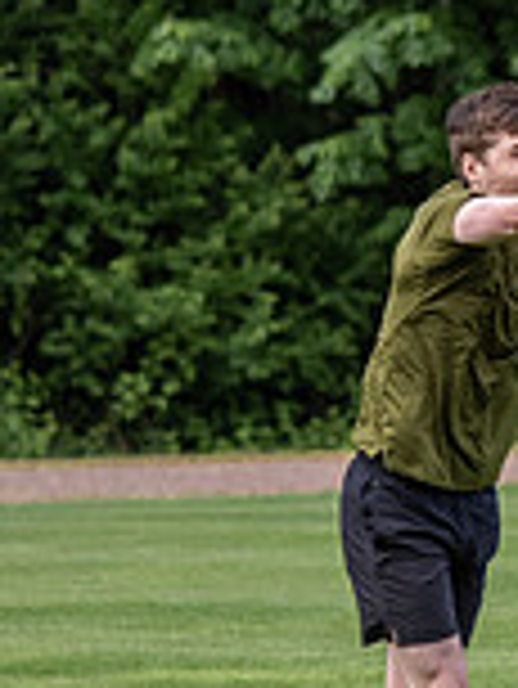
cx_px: 471
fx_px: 9245
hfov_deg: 3.2
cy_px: 288
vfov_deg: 4.3
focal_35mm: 464
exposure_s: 1/1250
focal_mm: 79
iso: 640
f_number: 2.8
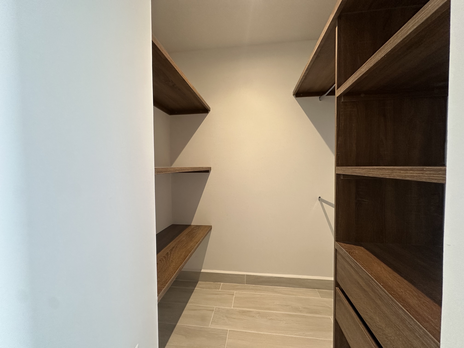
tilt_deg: -2.0
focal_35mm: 14
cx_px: 232
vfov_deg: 85.7
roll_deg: +1.3
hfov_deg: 102.1
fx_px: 188
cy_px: 174
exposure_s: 1/60
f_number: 2.2
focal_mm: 2.22
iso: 160
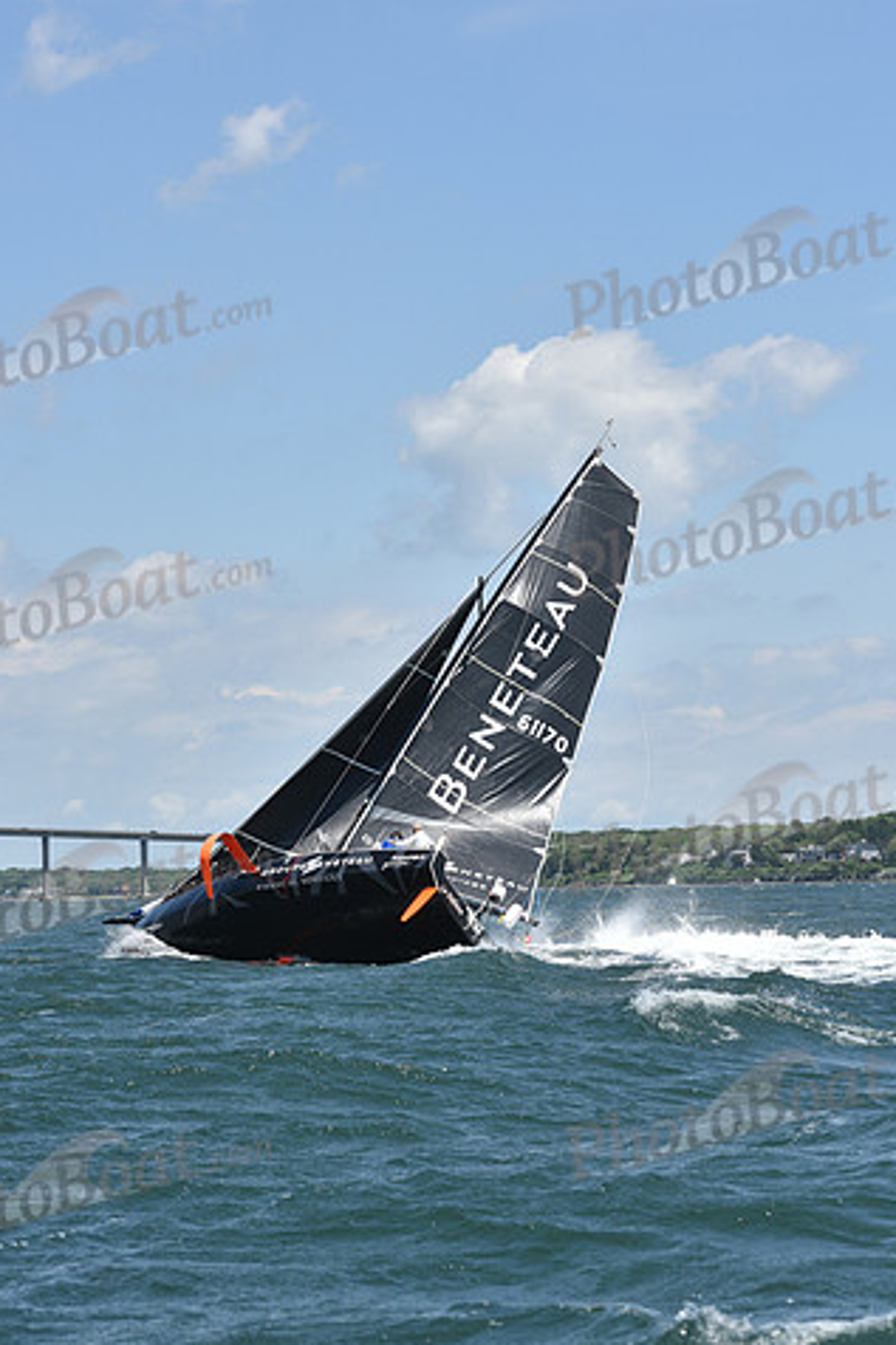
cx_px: 420
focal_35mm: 100
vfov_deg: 20.4
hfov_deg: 13.7
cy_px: 715
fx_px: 3736
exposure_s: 1/1250
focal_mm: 82
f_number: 7.1
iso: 250
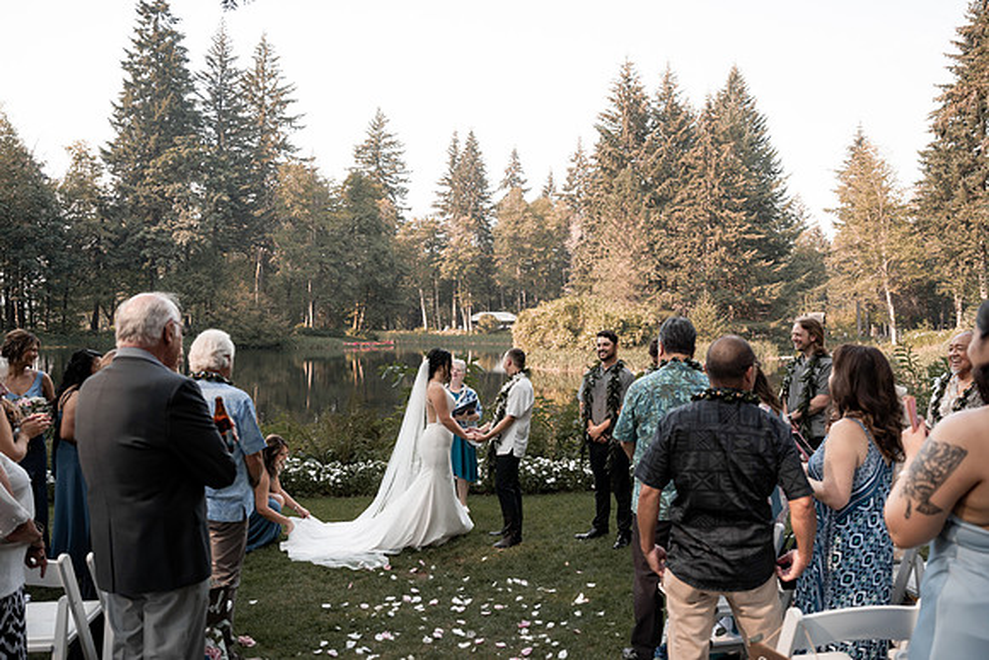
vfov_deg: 51.8
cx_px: 503
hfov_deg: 72.1
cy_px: 330
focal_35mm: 25
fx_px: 680
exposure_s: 1/640
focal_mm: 24
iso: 200
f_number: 2.8
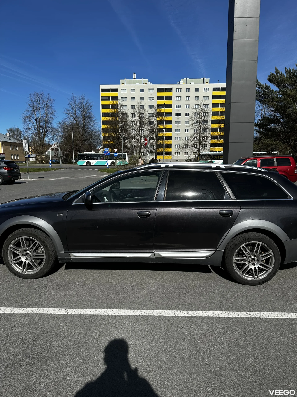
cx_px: 148
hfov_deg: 56.8
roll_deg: -0.2
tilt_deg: -7.6
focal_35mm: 24
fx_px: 275
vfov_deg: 71.6
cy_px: 198
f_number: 1.78
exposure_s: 1/5848
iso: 80
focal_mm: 6.86
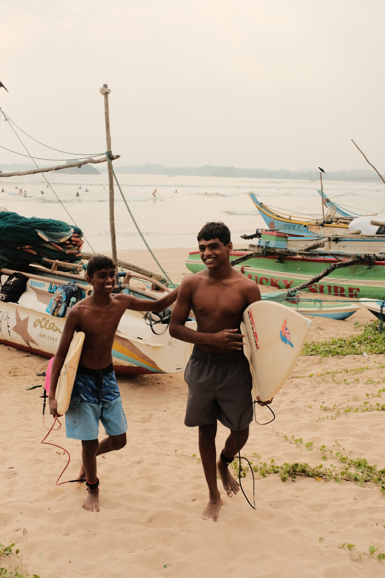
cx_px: 192
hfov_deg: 35.1
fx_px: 610
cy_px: 289
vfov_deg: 50.7
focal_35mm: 38
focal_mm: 25
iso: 800
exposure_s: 1/1000
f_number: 5
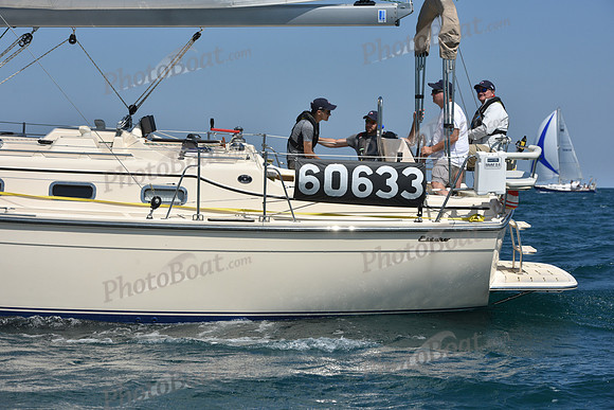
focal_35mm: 100
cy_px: 205
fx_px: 1706
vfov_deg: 13.7
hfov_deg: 20.4
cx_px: 307
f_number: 9
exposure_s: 1/1600
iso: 250
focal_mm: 100
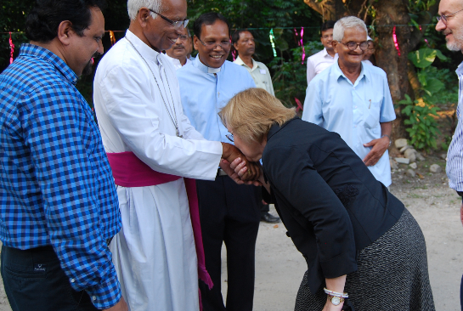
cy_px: 116
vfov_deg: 30.5
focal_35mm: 44
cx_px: 301
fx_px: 567
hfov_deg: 43.9
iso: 200
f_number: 4.5
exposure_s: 1/80
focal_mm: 20
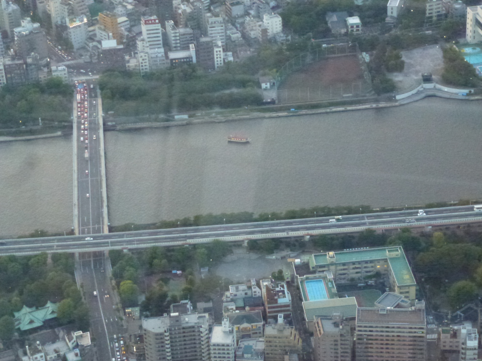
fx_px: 1156
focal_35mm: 83
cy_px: 182
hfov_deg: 23.6
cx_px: 242
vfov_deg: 17.8
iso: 1600
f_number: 4.8
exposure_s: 1/100
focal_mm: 14.8
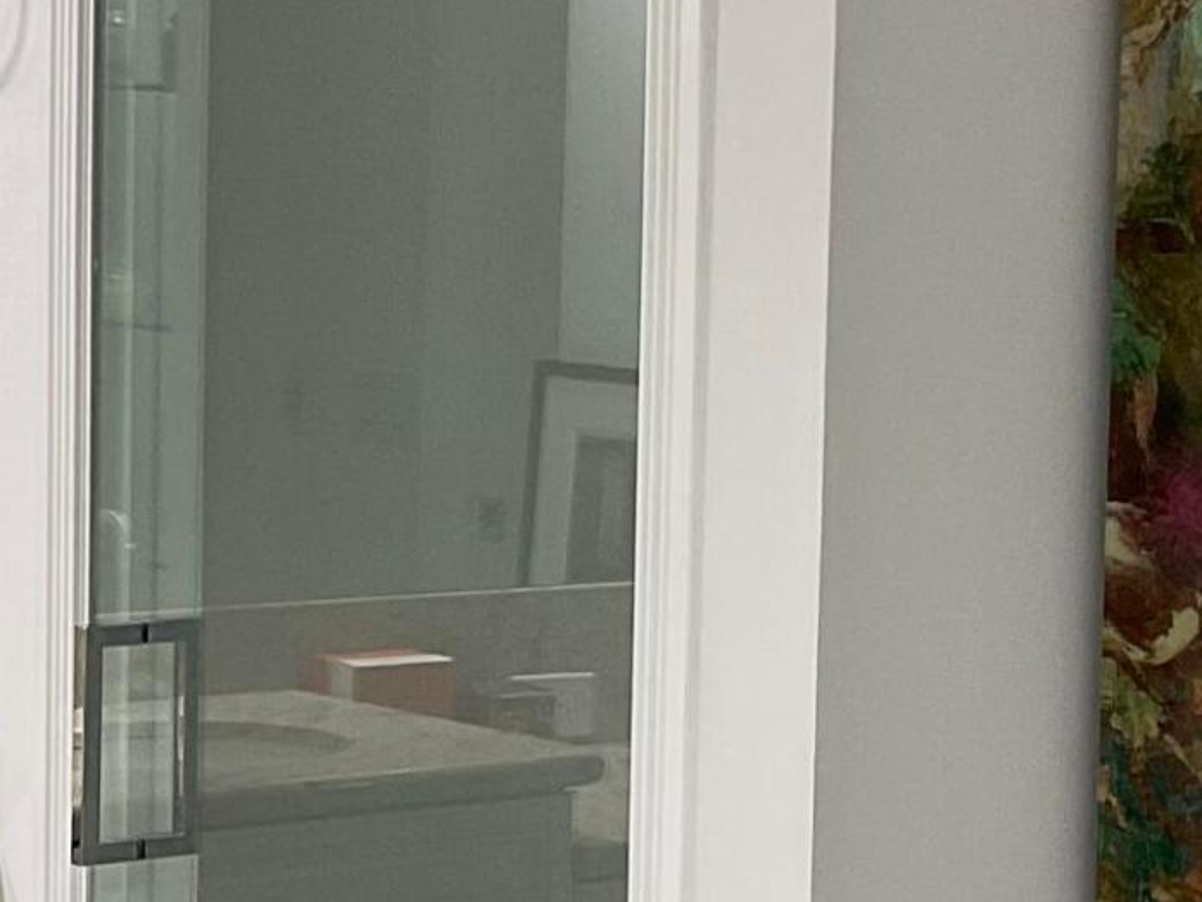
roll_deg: -0.9
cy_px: 503
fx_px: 4167
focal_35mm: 120
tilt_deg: -5.5
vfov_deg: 12.3
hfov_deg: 16.3
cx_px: 235
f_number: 1.8
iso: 50
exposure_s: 1/60
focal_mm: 3
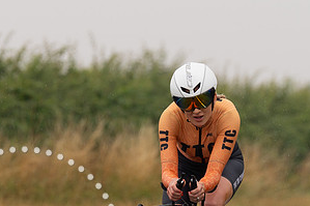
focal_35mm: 642
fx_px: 5525
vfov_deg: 2.1
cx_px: 200
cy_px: 184
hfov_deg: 3.2
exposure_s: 1/1000
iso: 100
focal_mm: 188
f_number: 4
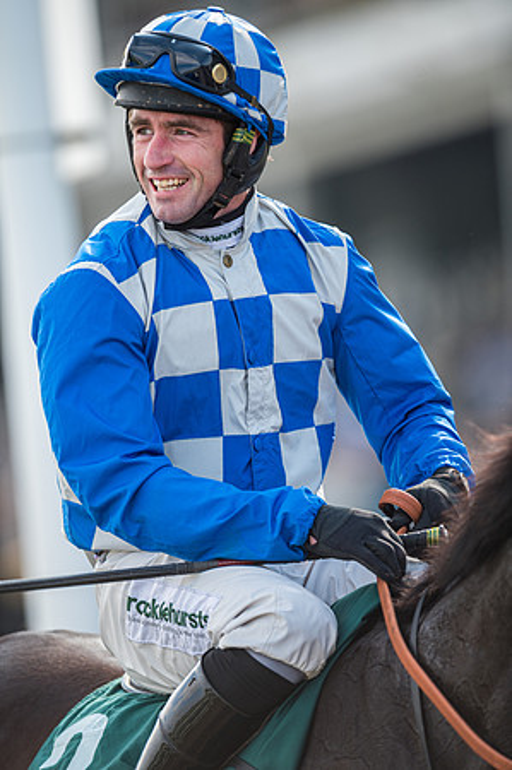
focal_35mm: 400
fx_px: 8552
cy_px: 385
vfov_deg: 5.2
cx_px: 256
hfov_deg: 3.4
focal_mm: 400
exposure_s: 1/500
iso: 160
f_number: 5
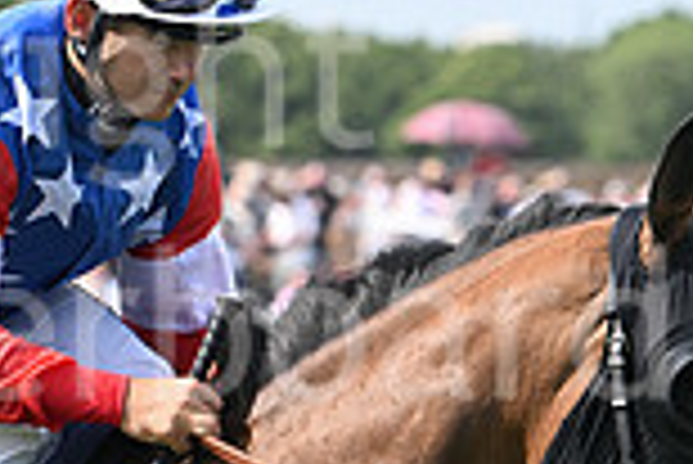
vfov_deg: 2.4
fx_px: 10886
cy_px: 367
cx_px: 94
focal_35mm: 565
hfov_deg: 3.6
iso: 400
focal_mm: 150
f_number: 5.6
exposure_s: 1/1000
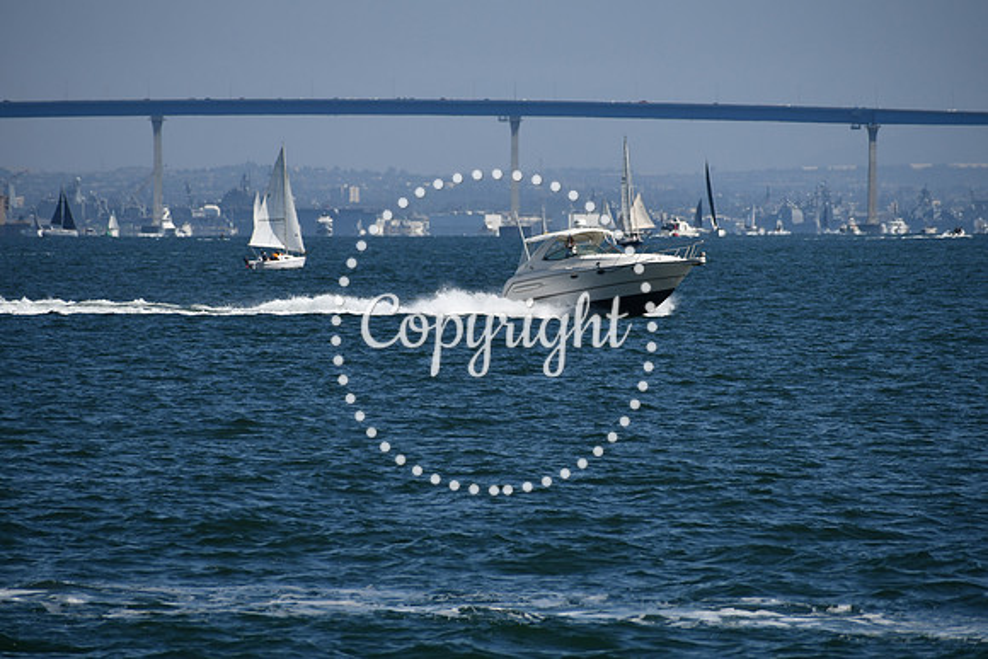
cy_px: 330
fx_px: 10294
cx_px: 494
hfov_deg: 5.5
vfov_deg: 3.7
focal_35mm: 375
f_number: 7.1
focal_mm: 250
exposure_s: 1/1600
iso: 200
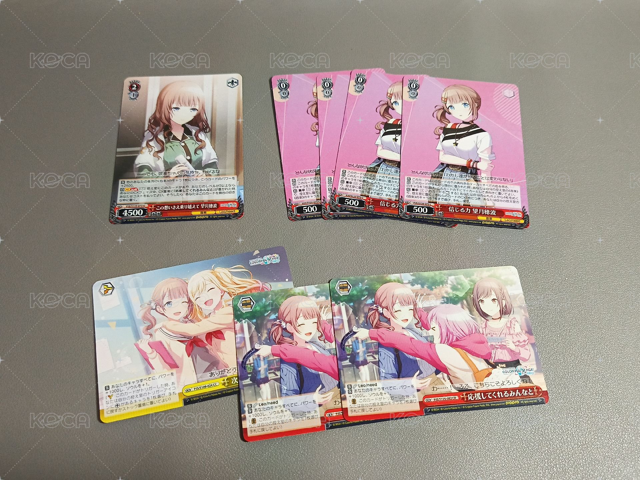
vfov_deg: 48.2
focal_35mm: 29
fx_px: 536
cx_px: 320
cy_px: 240
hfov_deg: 61.7
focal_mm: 5.24
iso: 800
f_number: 1.75
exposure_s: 1/60
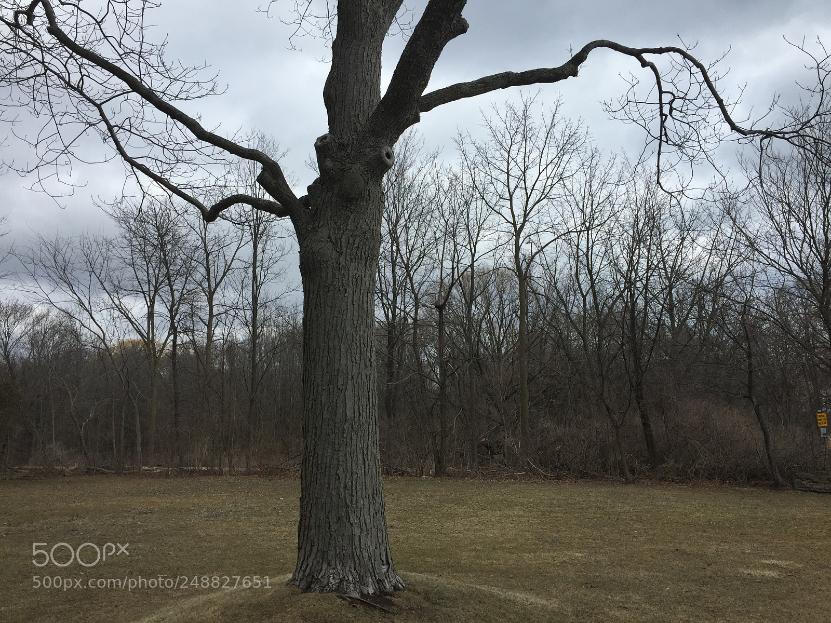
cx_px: 416
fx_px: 696
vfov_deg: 48.2
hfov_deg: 61.7
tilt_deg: +11.0
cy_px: 312
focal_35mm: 29
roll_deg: +0.7
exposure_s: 1/1883
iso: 32
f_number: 2.2
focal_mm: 4.15
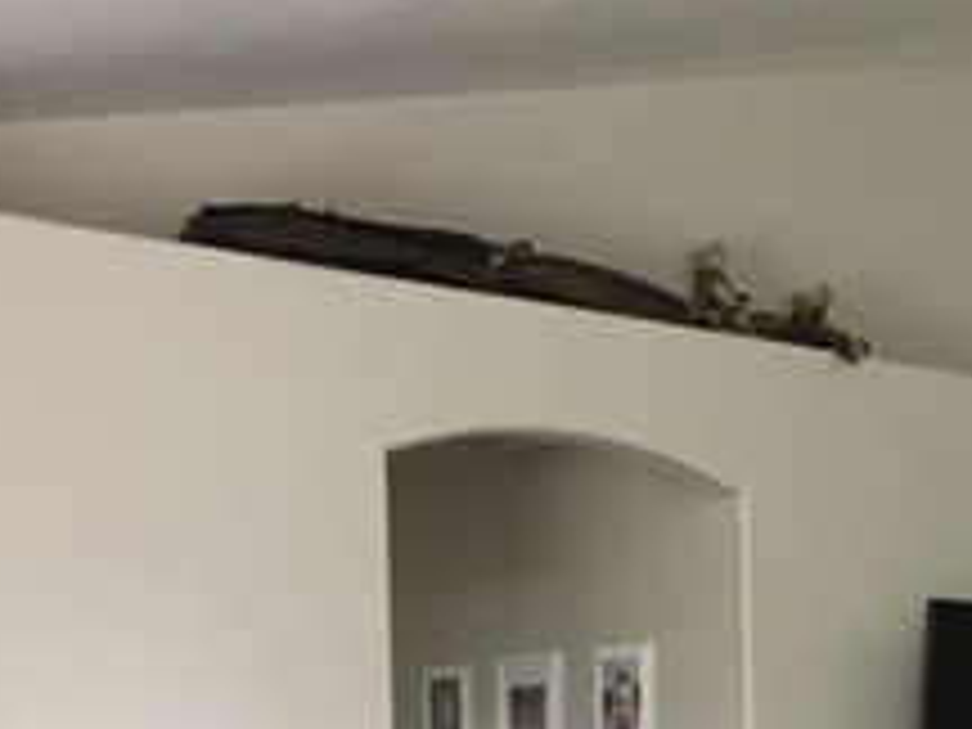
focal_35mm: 86
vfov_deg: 16.1
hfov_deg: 21.8
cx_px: 1008
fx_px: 2415
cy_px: 990
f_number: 2.2
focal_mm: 4.15
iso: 160
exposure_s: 1/30
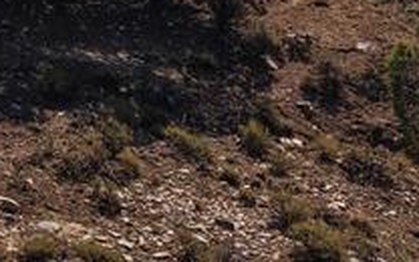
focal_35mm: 125
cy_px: -351
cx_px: -318
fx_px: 1427
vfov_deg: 9.4
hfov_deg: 14.7
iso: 180
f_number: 1.8
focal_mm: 8.67
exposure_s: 1/240
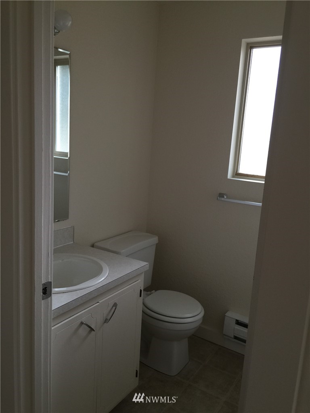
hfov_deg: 48.2
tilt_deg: -11.6
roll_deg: -3.1
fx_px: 346
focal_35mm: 29
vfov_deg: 61.7
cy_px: 206
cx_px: 155
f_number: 2.2
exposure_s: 1/15
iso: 32
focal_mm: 4.15
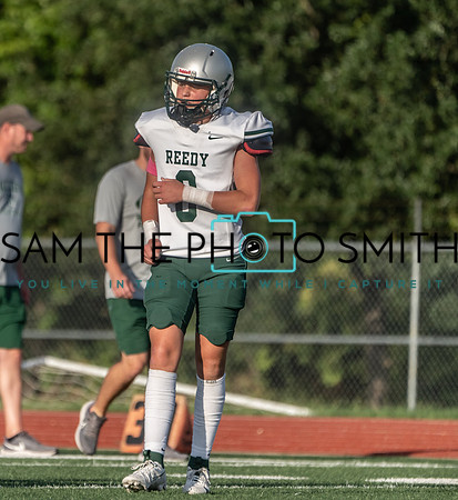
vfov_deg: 2.5
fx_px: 11561
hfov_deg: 2.3
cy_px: 250
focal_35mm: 739
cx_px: 134
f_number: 8
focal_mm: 556
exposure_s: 1/1250
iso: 400
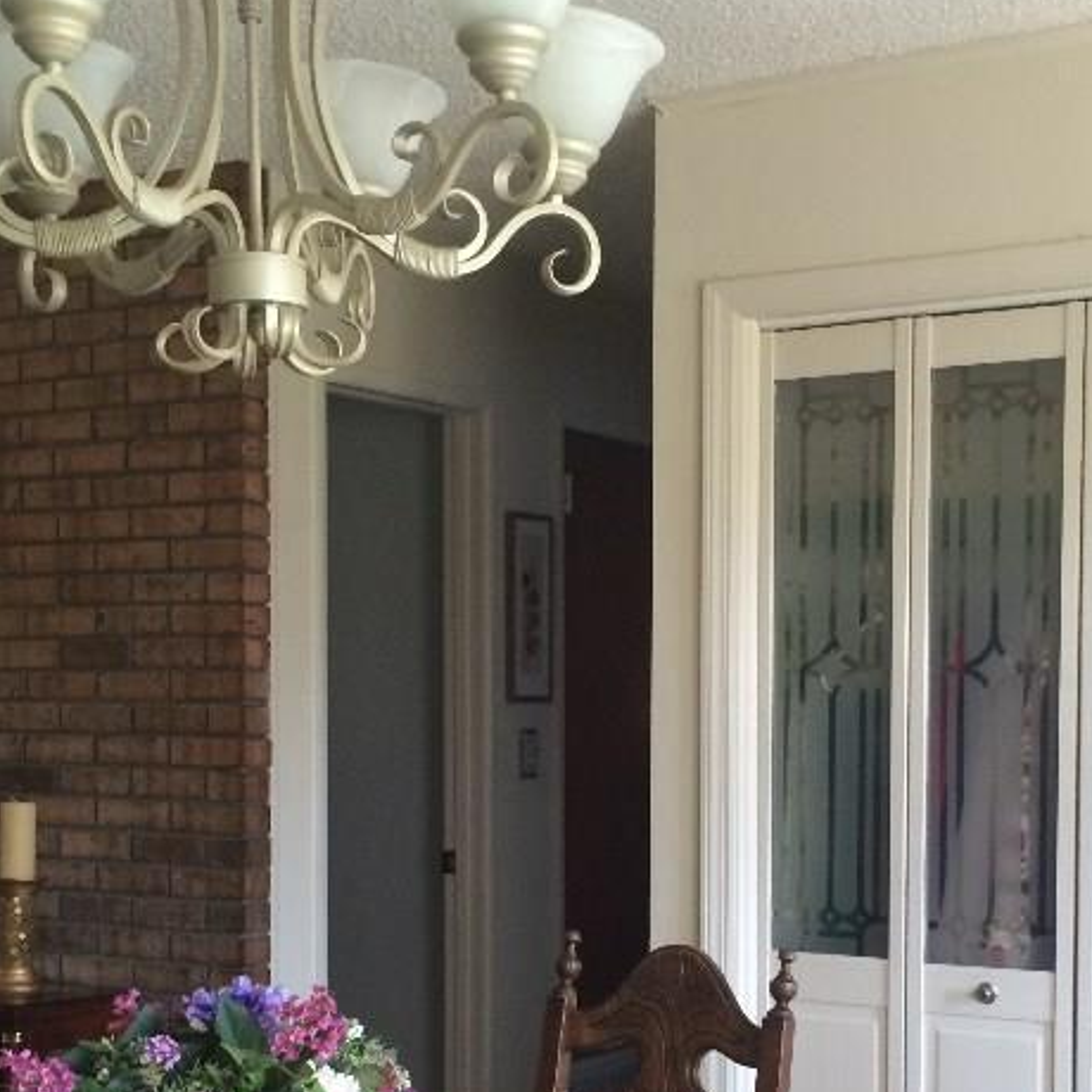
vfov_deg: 29.6
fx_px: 2034
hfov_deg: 30.0
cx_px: 603
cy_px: 821
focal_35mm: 57
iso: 250
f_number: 2.2
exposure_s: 1/33
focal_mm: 4.15
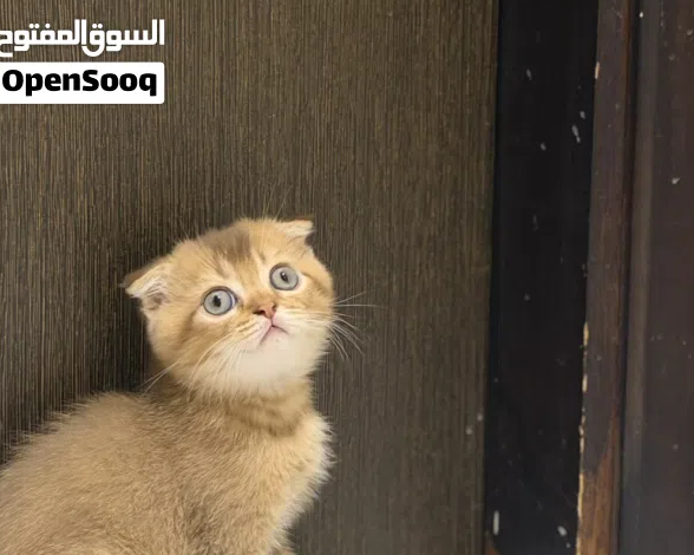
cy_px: 274
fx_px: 1047
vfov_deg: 29.7
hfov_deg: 36.7
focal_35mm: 51
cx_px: 342
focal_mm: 6.76
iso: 500
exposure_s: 1/25
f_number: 1.78
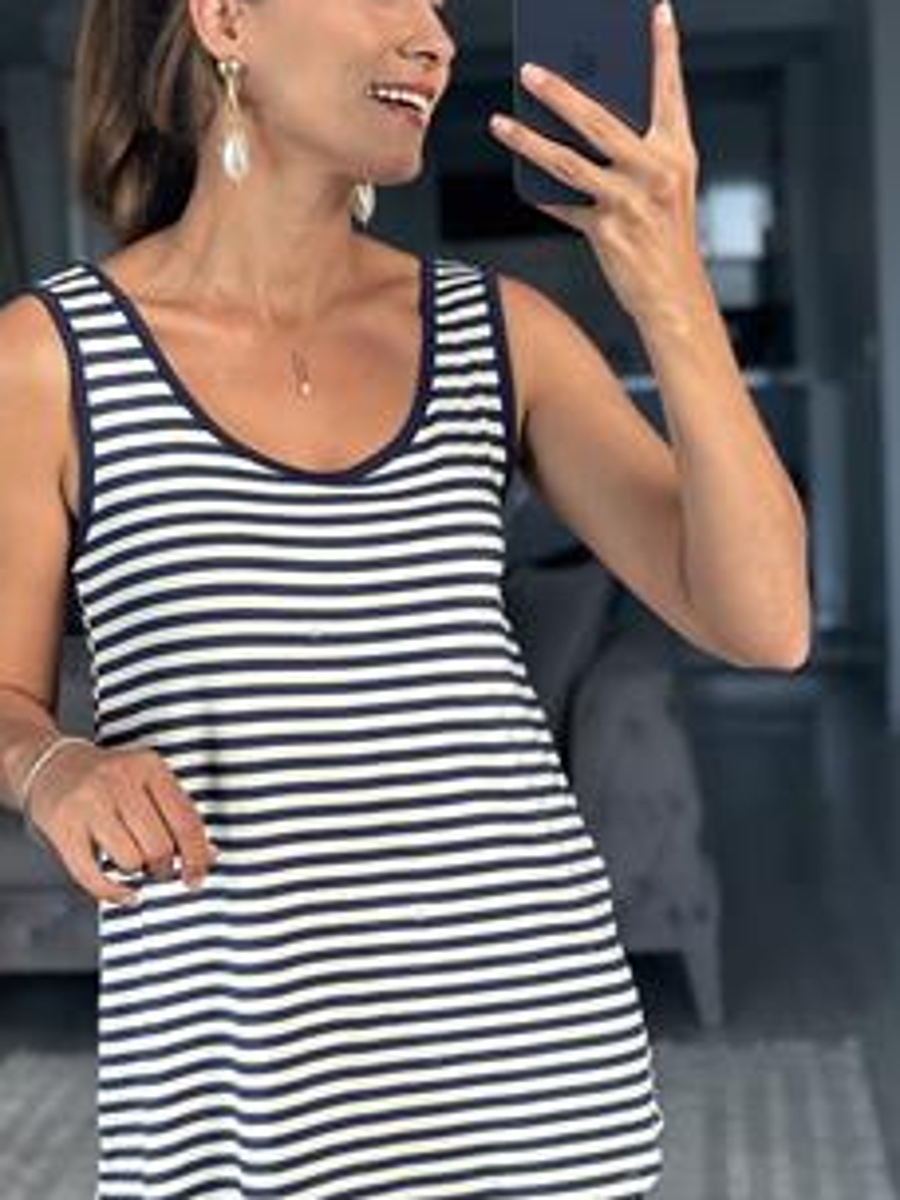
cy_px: 557
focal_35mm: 80
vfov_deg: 24.4
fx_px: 2773
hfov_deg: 18.4
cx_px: 339
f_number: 1.78
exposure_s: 1/225
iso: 80
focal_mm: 6.86
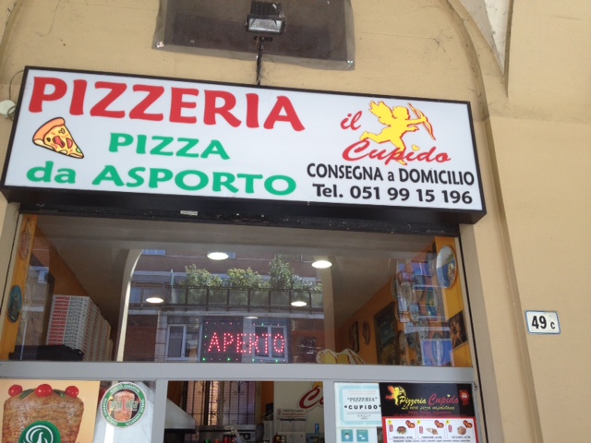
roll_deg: -1.8
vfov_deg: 40.7
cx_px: 296
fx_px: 598
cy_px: 222
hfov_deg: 52.6
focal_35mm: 35
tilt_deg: +21.2
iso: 50
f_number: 2.4
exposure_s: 1/120
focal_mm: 4.28
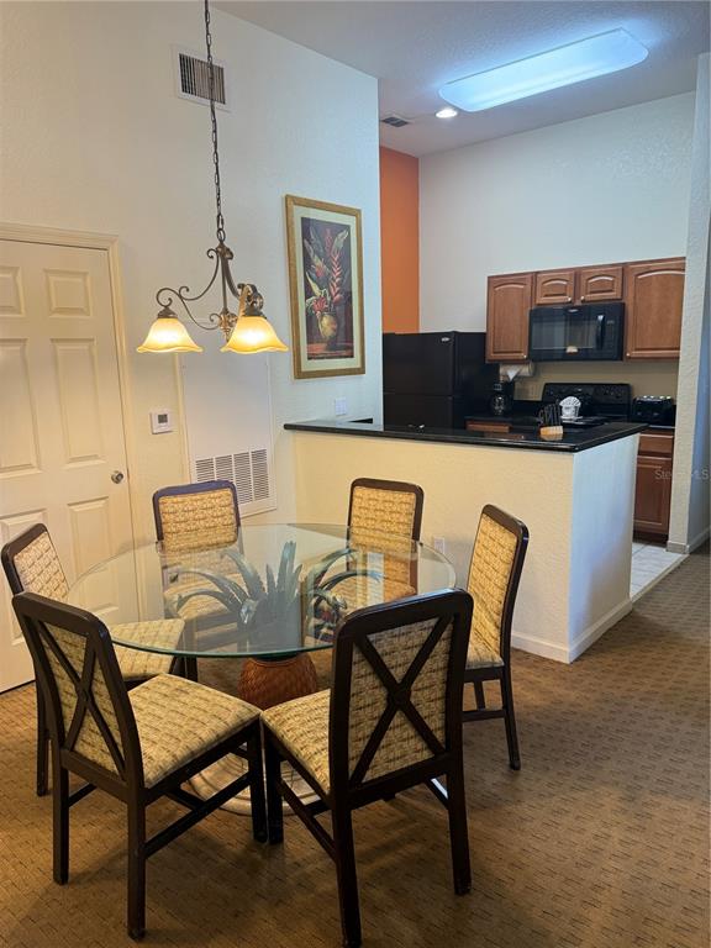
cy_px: 474
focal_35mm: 24
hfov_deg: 56.8
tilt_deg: -10.9
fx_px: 657
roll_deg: +1.1
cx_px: 356
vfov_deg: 71.6
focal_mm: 6.76
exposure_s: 1/60
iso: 320
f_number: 1.78
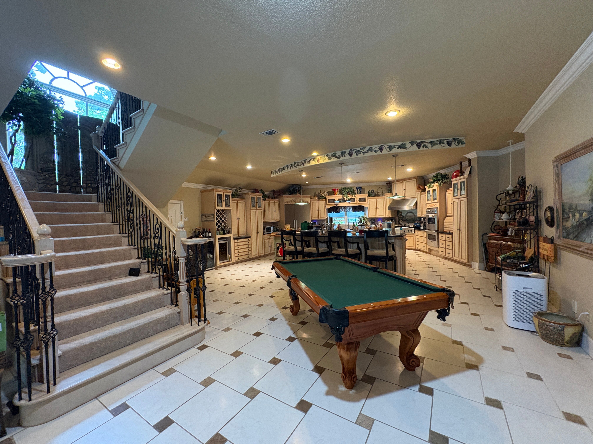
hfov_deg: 102.1
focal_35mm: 14
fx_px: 240
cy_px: 222
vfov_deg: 85.7
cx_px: 296
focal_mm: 2.22
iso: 400
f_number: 2.2
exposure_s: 1/60
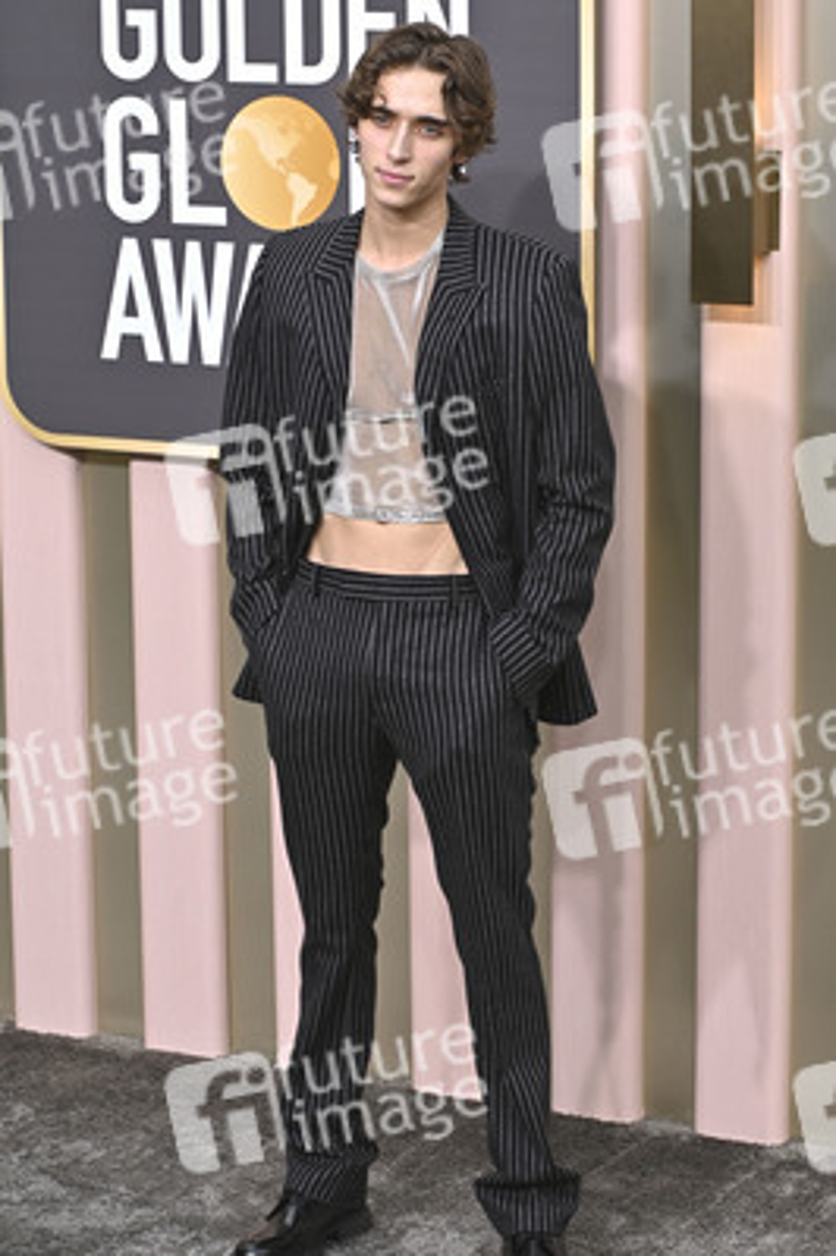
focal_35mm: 98
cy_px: 628
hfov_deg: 13.9
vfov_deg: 20.8
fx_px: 3419
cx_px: 418
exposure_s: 1/640
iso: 800
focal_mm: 98
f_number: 8
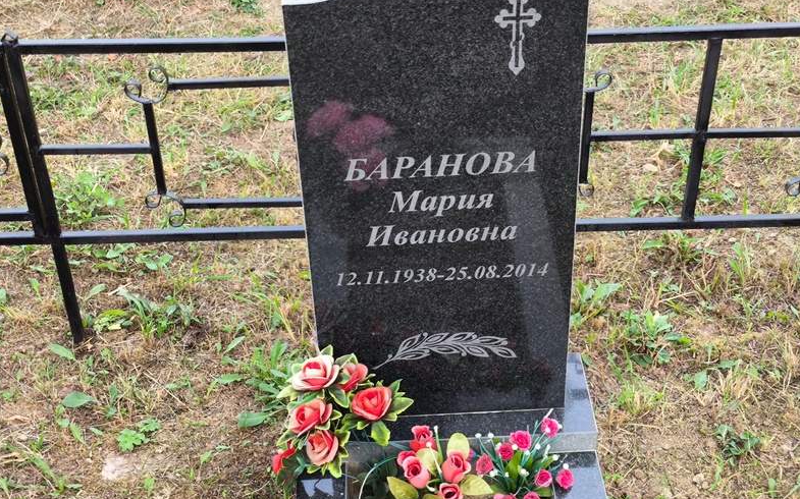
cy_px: 246
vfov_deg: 24.0
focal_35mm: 54
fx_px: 1177
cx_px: 401
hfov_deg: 37.5
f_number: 1.7
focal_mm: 4.71
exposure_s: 1/50
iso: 100
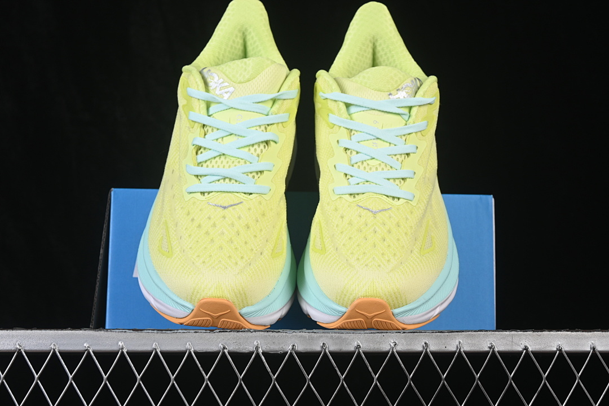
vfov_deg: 18.2
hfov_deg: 27.0
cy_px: 203
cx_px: 304
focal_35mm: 75
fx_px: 1269
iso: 160
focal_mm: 50
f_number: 8
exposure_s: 1/80
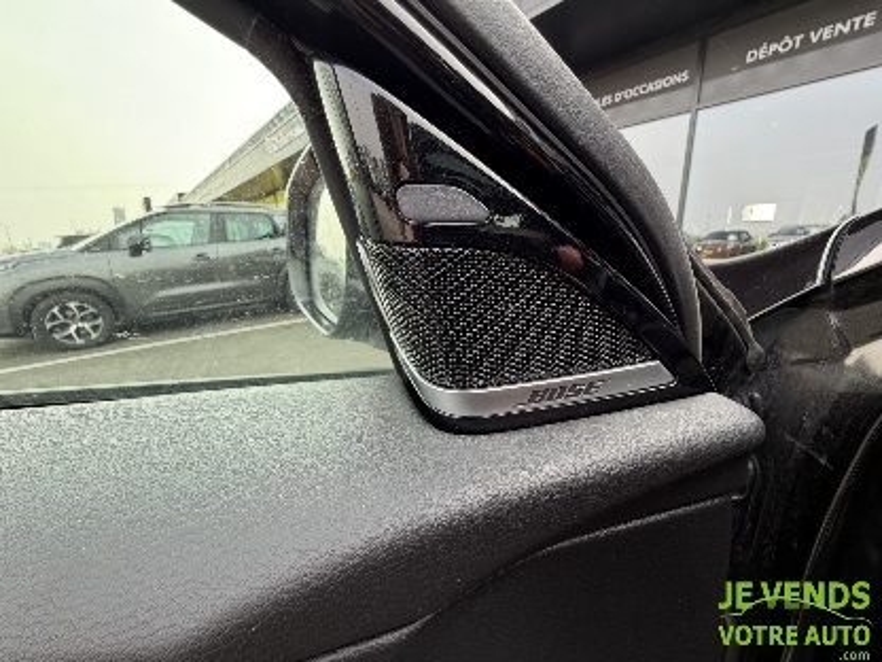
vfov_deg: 85.7
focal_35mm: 14
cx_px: 441
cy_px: 331
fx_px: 357
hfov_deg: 102.1
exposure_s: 1/121
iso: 50
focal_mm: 2.22
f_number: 2.2
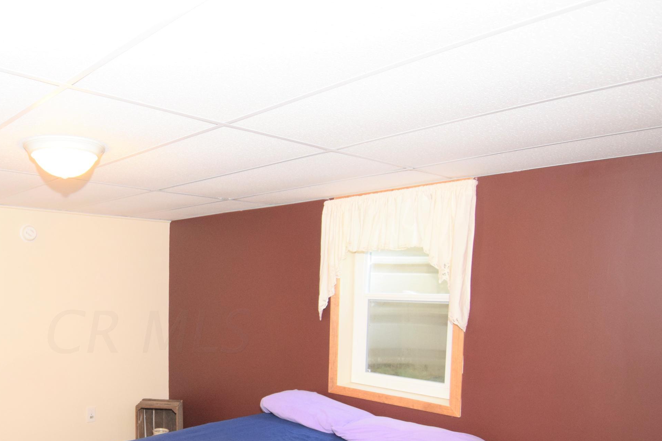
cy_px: 331
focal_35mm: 28
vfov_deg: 44.8
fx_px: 515
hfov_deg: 61.0
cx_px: 148
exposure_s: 1/200
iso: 1600
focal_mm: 12
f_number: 4
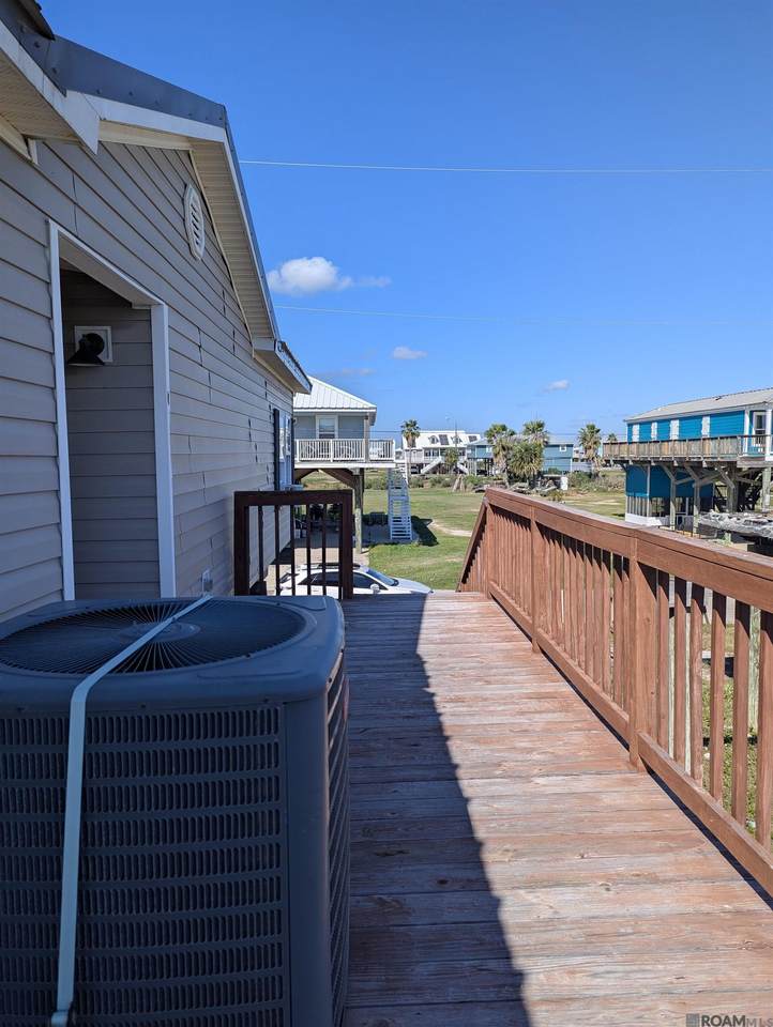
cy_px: 514
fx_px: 713
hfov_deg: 56.9
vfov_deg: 71.5
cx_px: 386
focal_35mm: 24
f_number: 1.85
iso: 41
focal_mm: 6.81
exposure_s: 1/2513
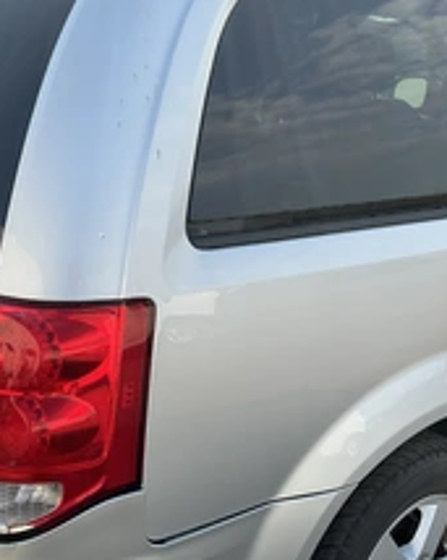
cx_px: 225
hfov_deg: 29.7
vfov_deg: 36.5
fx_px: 844
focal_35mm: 51
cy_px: 343
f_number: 1.8
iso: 25
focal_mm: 3
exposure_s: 1/728
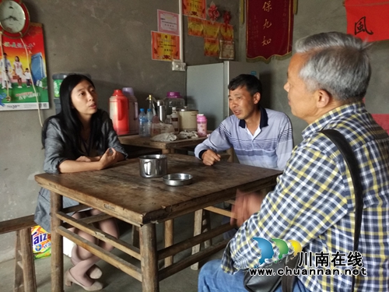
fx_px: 270
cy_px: 146
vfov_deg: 56.8
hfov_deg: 71.6
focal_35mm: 24
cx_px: 194
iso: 671
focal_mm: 4.12
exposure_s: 1/17
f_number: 2
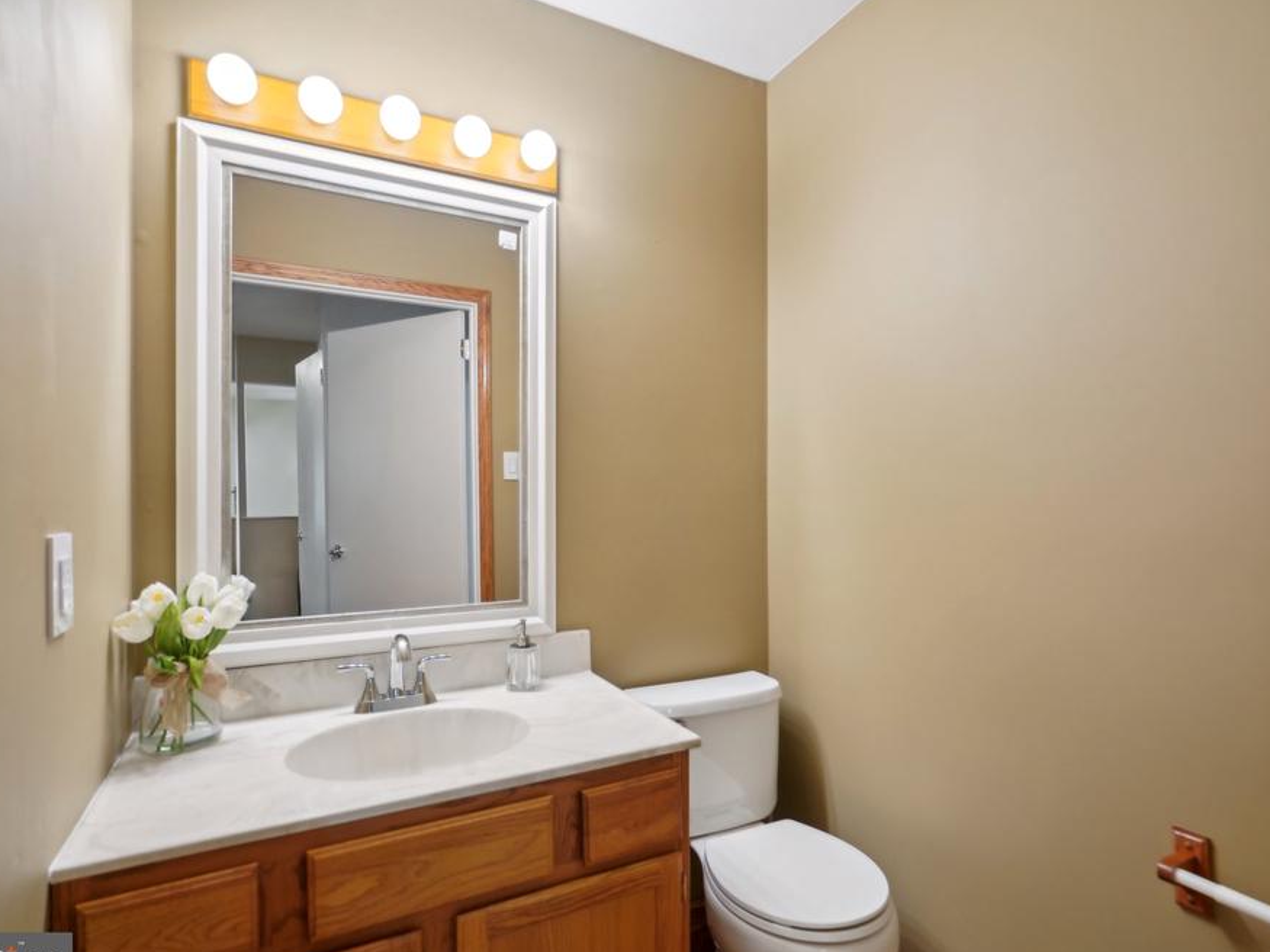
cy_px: 490
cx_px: 655
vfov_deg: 71.6
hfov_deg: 87.7
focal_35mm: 18
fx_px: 660
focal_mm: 16
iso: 400
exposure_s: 1/3.33
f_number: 8
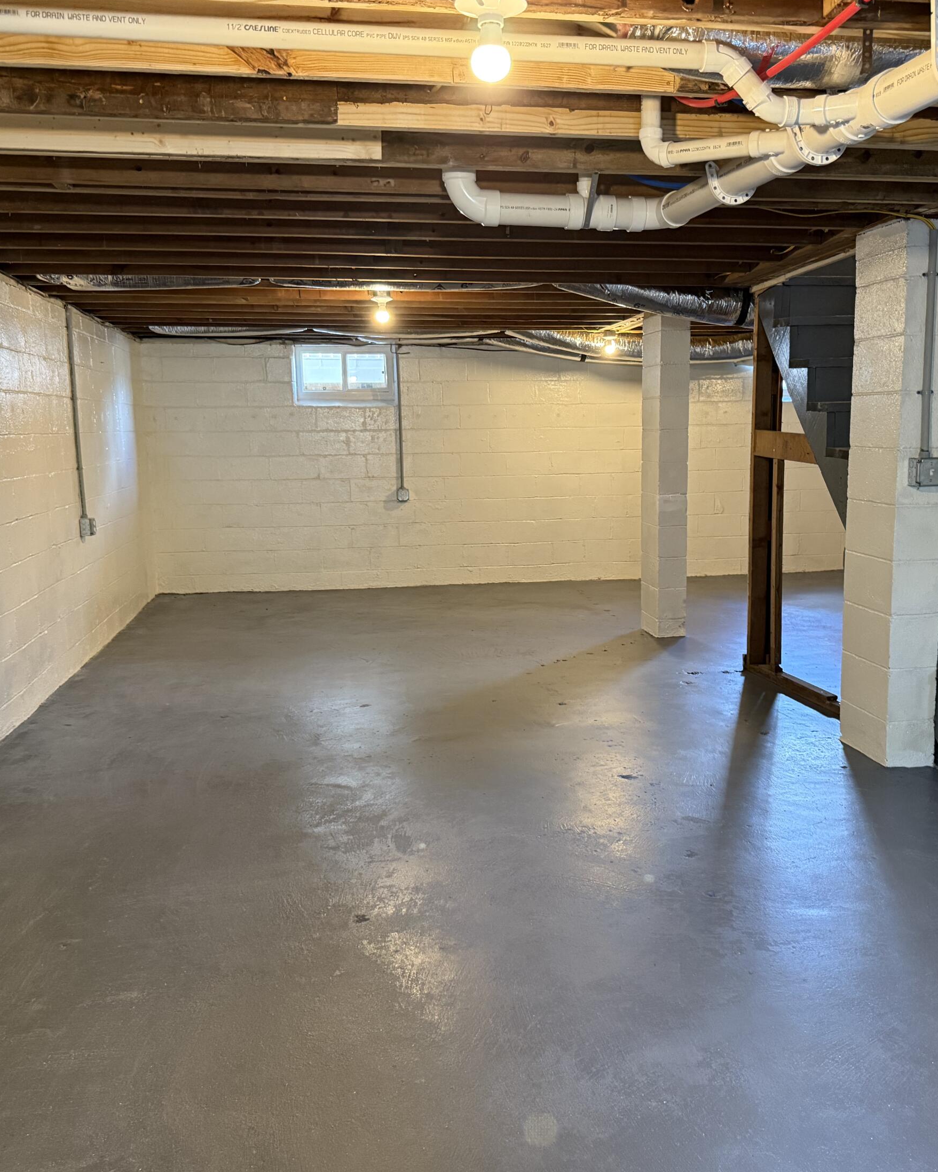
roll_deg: -0.8
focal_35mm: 32
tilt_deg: -7.2
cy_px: 594
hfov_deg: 45.7
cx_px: 524
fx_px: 1110
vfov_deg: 55.7
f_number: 1.78
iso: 500
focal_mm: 6.76
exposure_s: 1/60
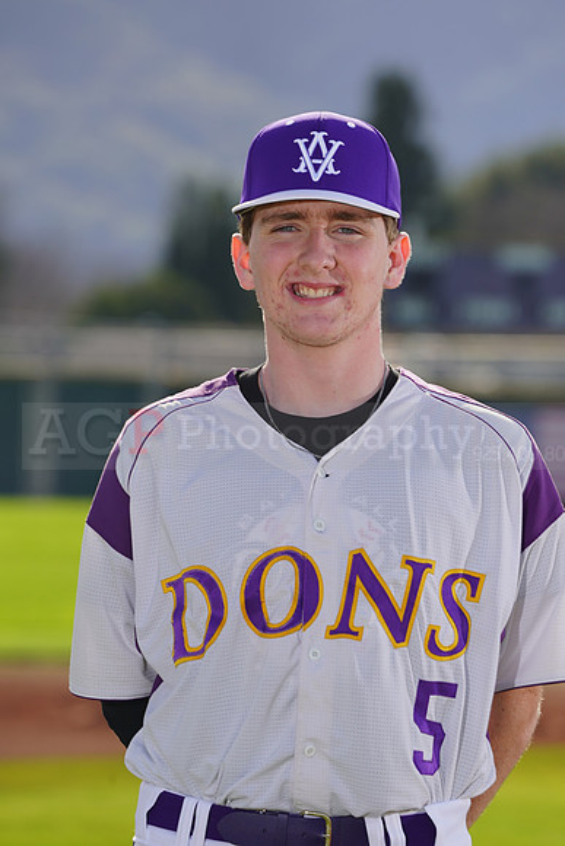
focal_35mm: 297
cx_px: 282
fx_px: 6987
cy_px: 423
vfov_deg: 6.9
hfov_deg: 4.6
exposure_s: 1/250
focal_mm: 297
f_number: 9
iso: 100
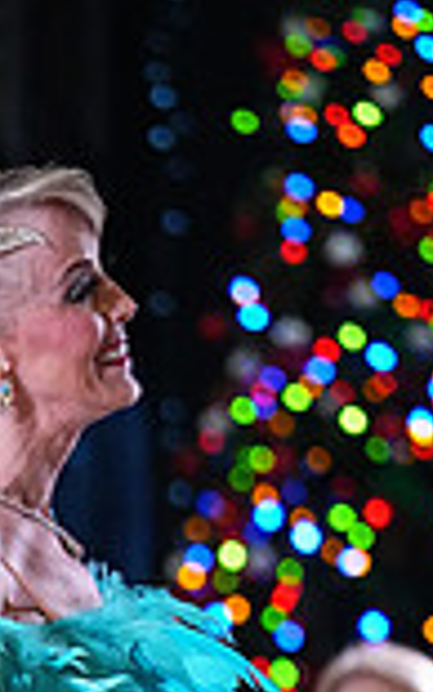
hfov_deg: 1.7
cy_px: 1116
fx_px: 14355
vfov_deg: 2.8
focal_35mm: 761
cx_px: -38
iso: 6400
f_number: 4.5
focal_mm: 200
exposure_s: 1/400
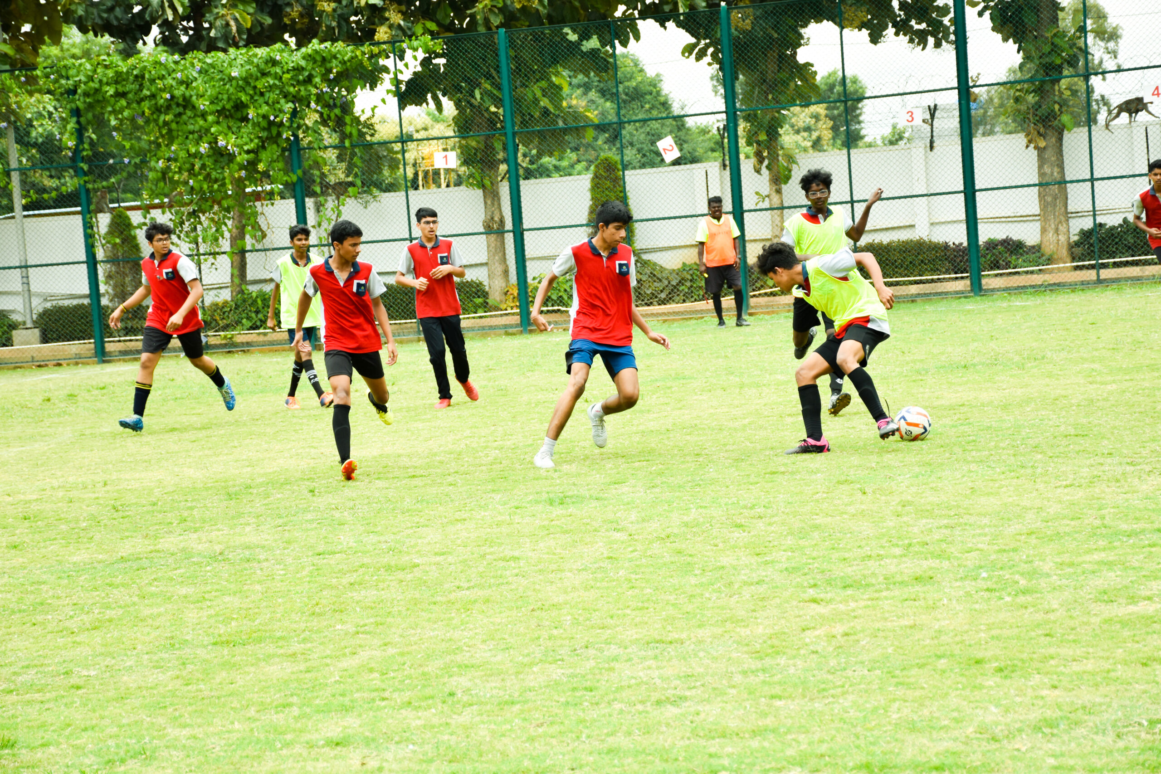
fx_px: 2999
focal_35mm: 93
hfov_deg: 21.9
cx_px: 580
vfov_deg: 14.7
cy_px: 387
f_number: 5
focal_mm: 62
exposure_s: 1/800
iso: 250
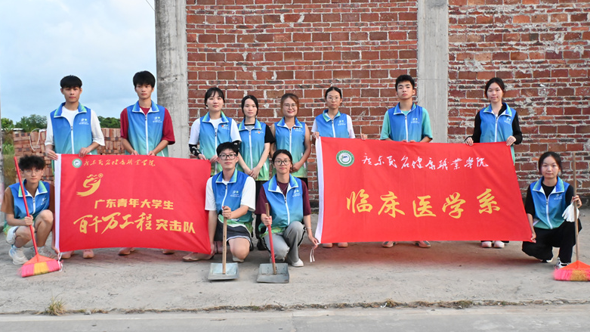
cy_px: 195
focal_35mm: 44
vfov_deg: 26.9
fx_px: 692
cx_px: 293
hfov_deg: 46.2
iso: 5000
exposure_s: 1/160
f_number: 8
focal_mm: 27.5
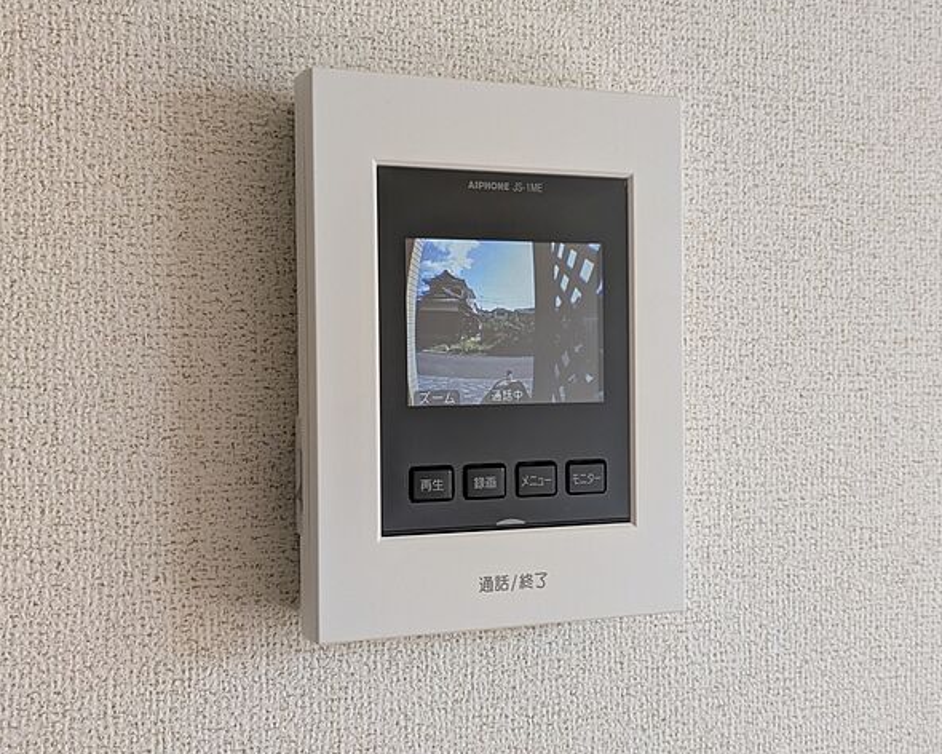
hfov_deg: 34.7
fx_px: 1505
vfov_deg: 28.1
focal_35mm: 54
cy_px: 372
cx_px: 484
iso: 100
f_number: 1.89
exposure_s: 1/120
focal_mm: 5.43
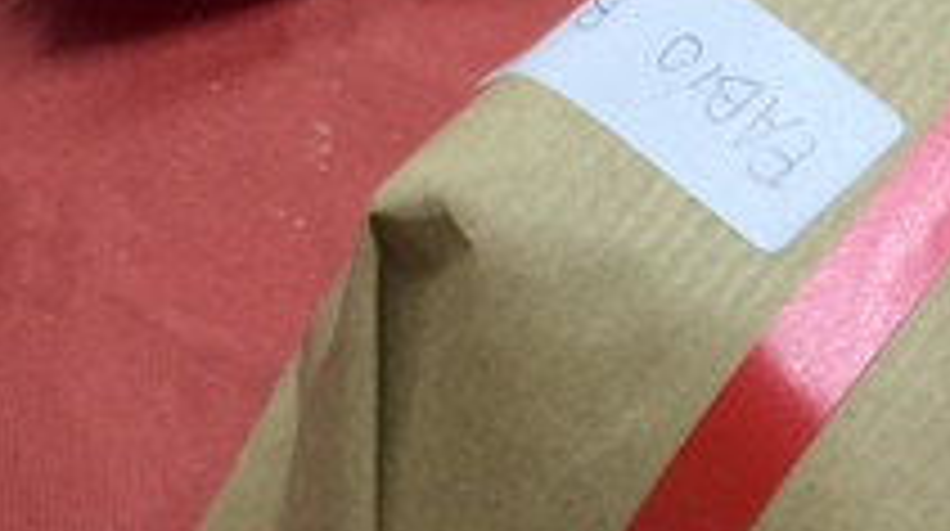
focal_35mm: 96
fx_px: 2415
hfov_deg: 21.5
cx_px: 927
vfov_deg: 12.6
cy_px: 243
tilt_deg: -53.0
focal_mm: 4.15
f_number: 2.2
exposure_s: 1/17
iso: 80
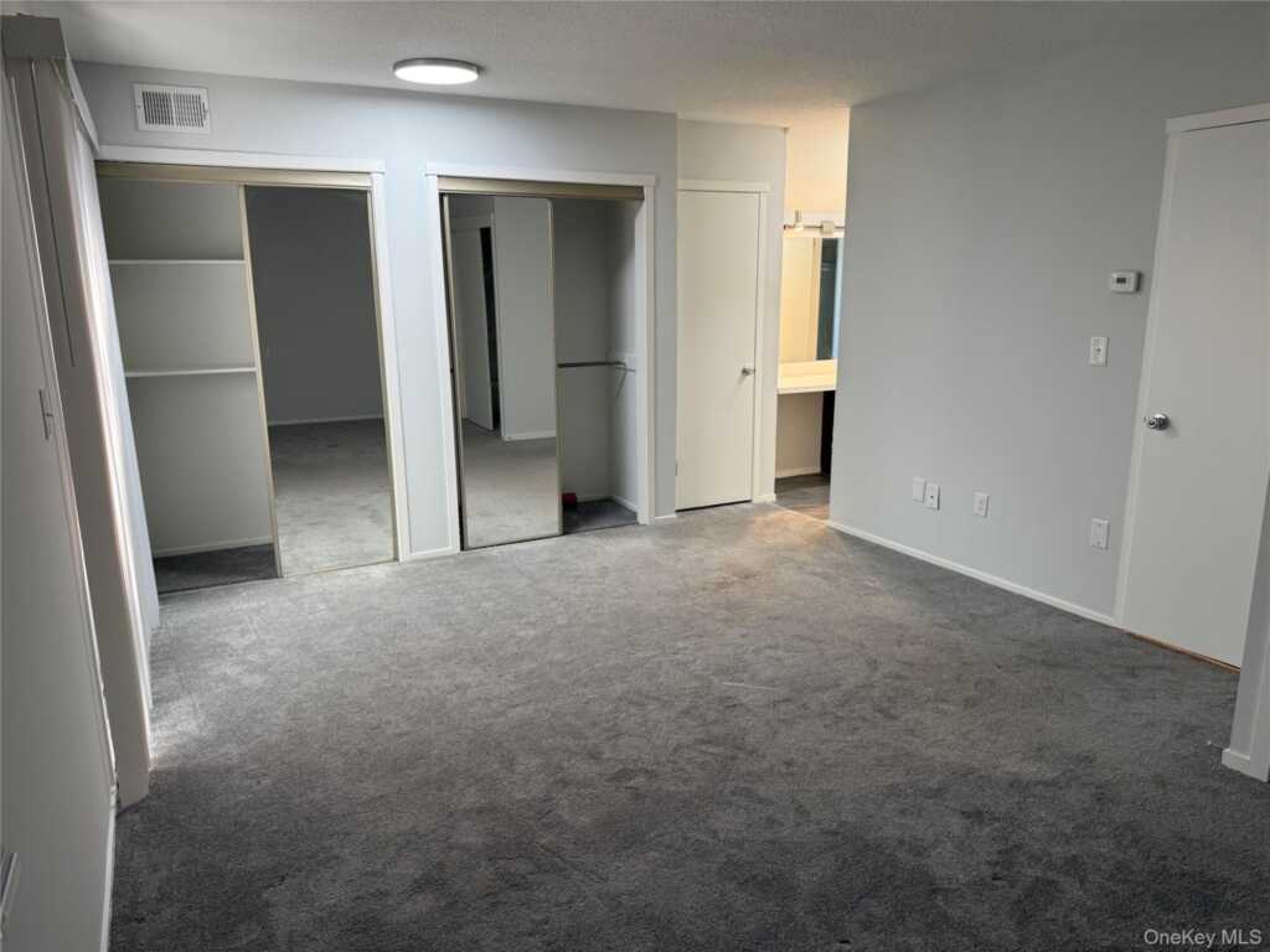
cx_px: 635
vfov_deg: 56.8
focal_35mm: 24
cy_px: 476
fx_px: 881
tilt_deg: -13.3
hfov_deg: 71.6
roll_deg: +0.2
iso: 125
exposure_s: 1/60
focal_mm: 6.76
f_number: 1.78
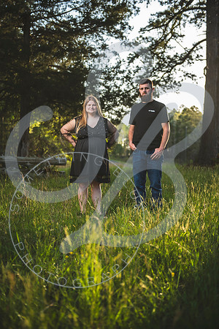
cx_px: 110
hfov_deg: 26.0
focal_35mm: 52
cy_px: 164
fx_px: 474
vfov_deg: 38.2
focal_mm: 52
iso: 100
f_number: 2.8
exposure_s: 1/250
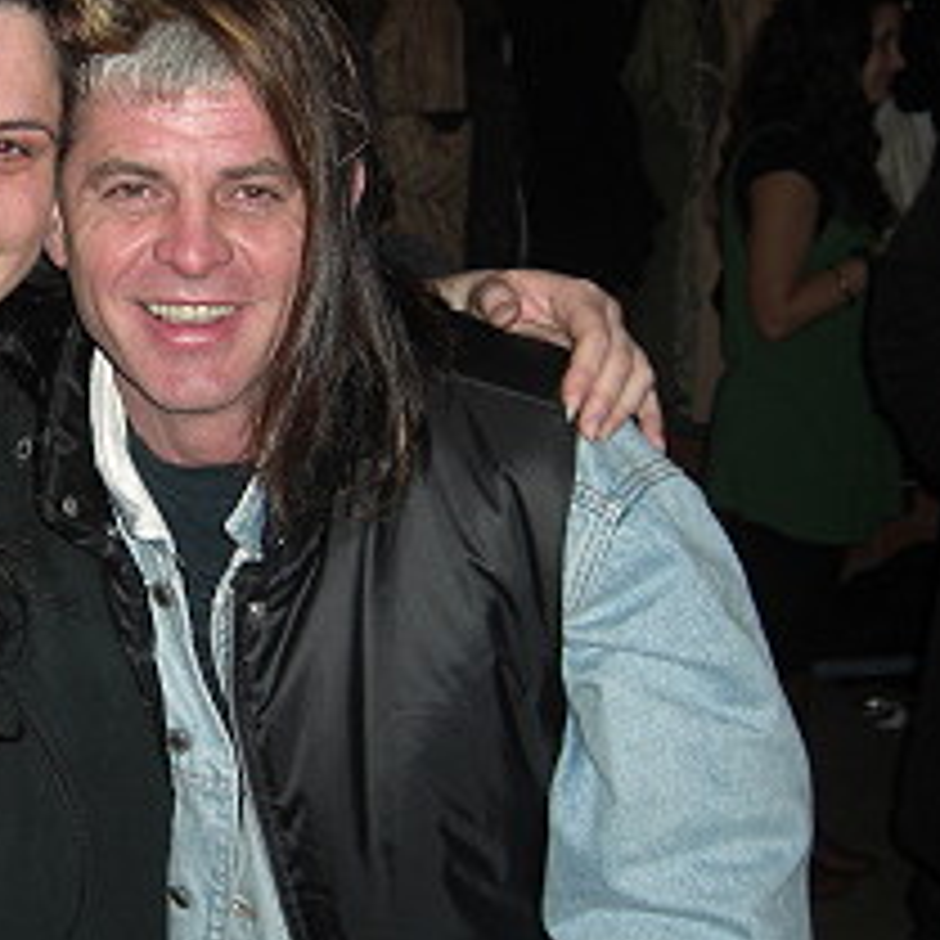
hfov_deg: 22.1
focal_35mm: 76
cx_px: 54
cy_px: 346
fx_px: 2335
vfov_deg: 22.7
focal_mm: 7.9
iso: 100
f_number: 2.8
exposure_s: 1/60
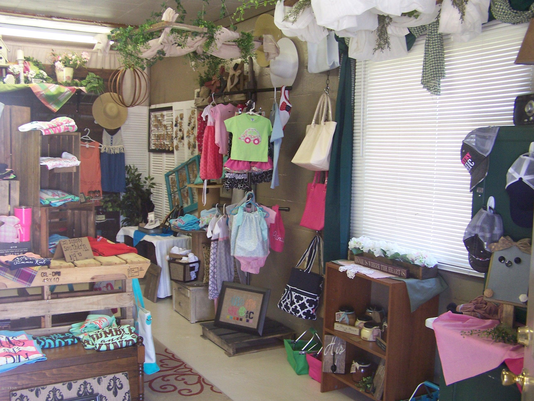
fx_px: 586
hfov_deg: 49.0
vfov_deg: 37.7
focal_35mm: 38
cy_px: 200
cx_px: 267
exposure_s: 1/25
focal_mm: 6.3
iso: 140
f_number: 2.8
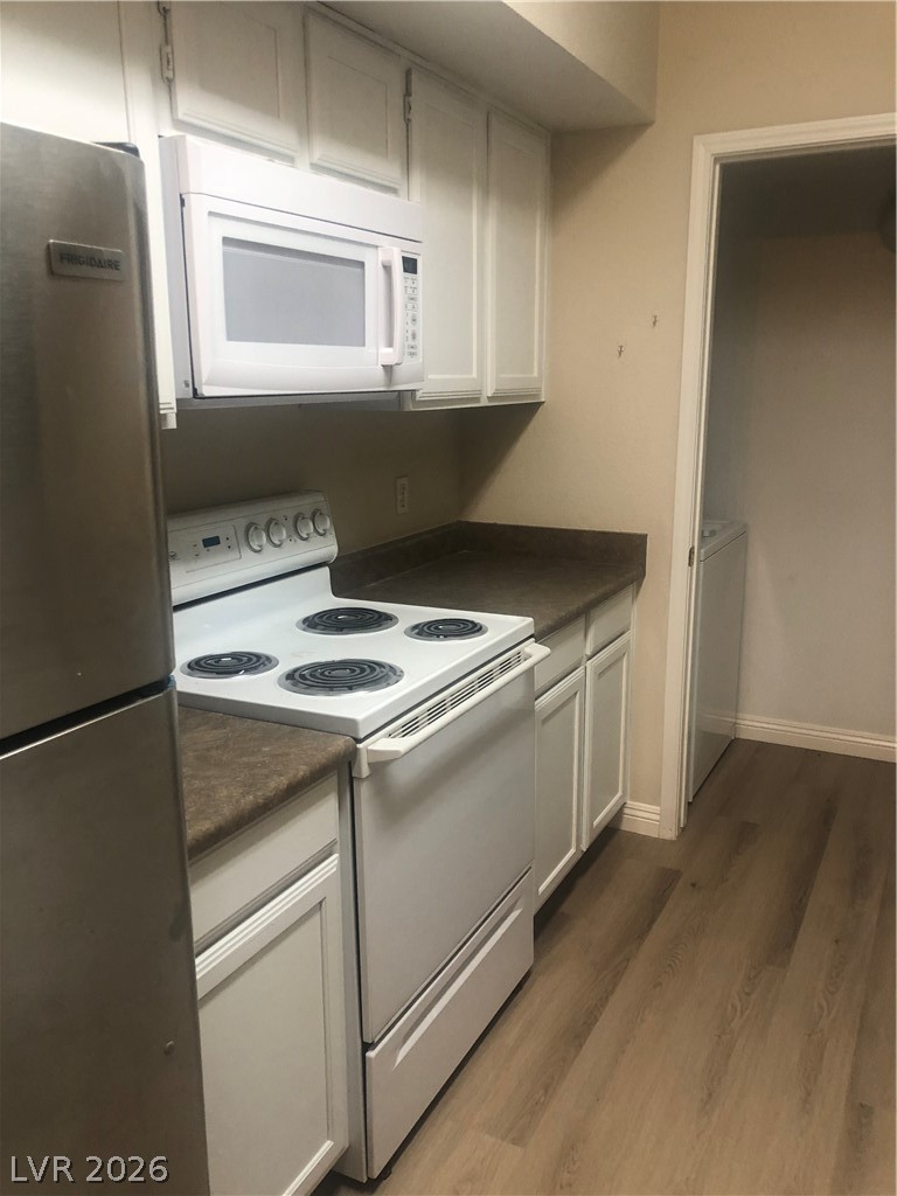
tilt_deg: -13.1
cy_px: 598
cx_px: 448
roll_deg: +1.2
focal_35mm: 28
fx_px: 967
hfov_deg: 49.7
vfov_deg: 63.4
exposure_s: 1/15
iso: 40
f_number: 1.8
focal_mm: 4
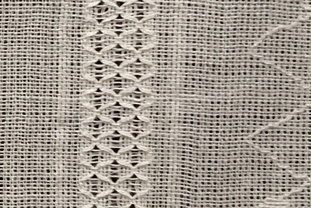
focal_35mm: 155
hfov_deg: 12.3
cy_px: 90
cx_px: -225
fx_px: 1340
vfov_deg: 8.9
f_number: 2
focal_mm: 2.78
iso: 100
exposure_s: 1/100
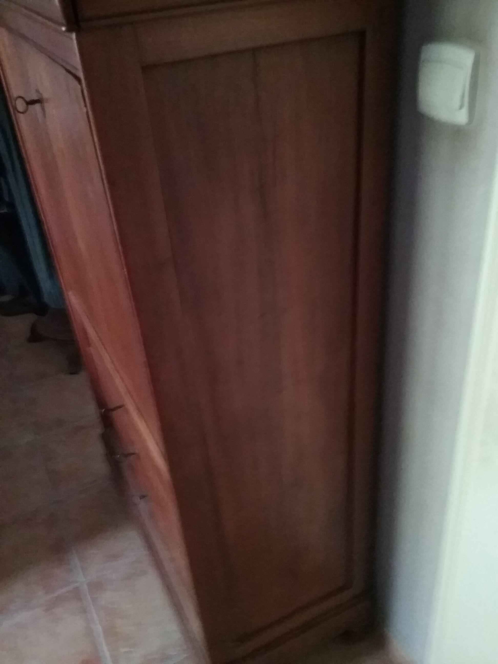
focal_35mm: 31
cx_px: 249
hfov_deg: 45.4
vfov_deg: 58.4
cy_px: 332
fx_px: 595
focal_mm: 3.3
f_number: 2.2
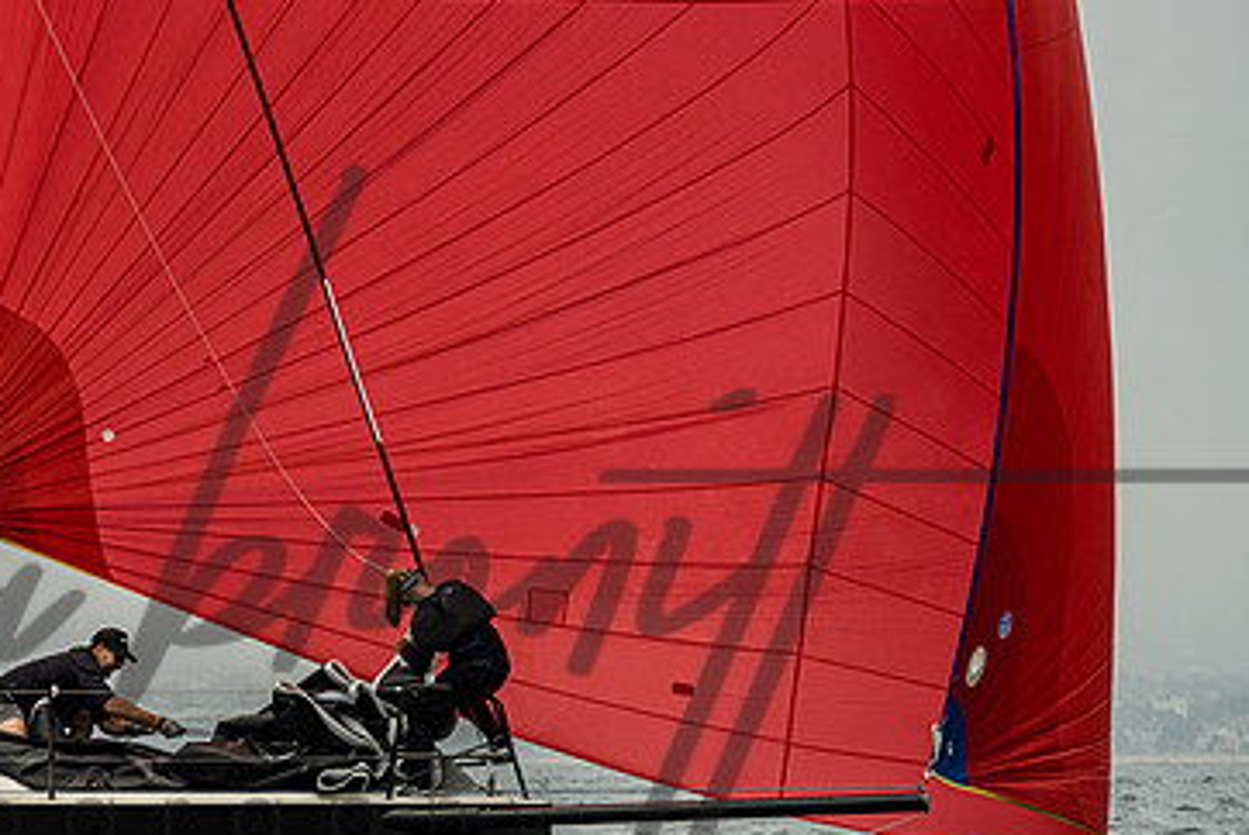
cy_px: 557
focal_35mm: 286
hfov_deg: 7.2
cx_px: 400
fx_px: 9930
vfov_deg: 4.8
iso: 400
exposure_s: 1/2500
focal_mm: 175
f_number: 6.3
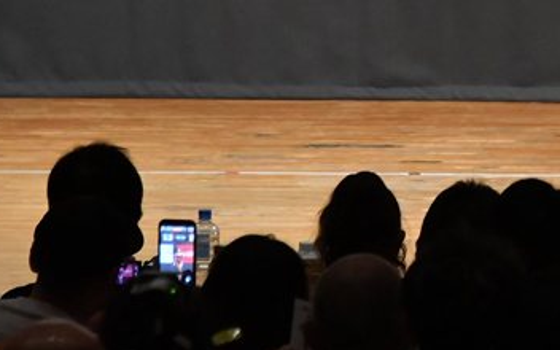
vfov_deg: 2.4
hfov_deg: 3.9
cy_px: -48
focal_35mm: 538
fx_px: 8211
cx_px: 543
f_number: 5.6
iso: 7200
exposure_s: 1/400
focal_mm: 160
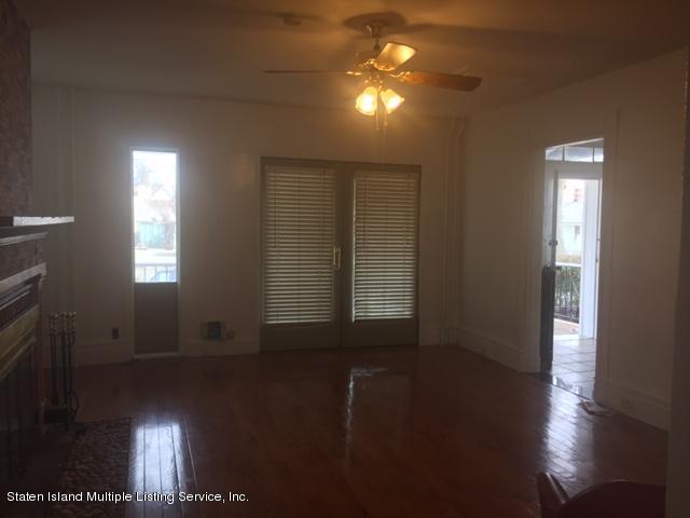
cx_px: 345
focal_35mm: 29
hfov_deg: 61.7
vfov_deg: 48.2
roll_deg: -1.3
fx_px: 578
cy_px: 259
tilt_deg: -2.1
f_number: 2.2
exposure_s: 1/60
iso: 32
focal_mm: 4.15
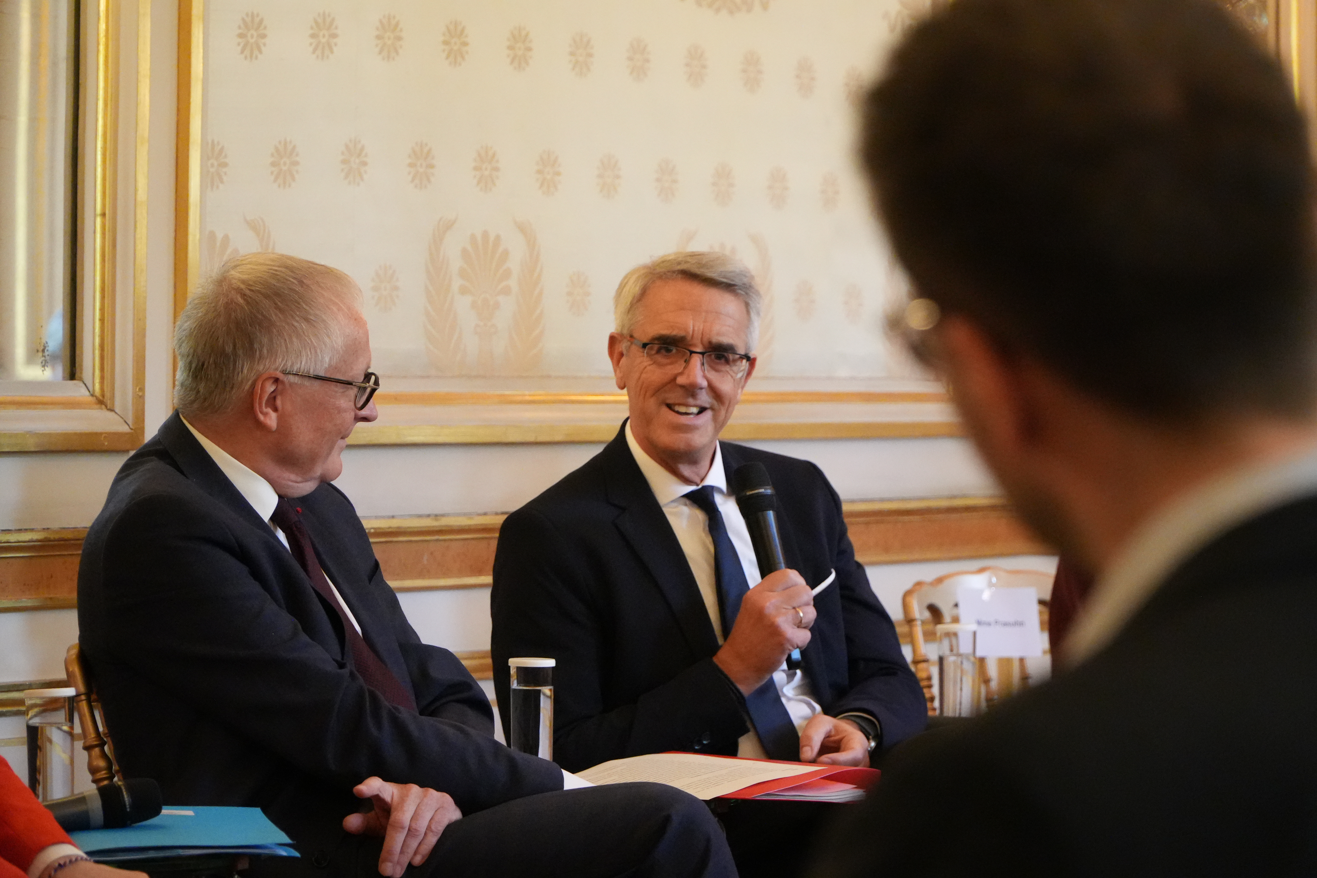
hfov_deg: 15.2
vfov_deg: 10.2
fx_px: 4938
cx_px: 658
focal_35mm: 135
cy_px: 439
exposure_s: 1/100
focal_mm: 90
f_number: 4
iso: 6400
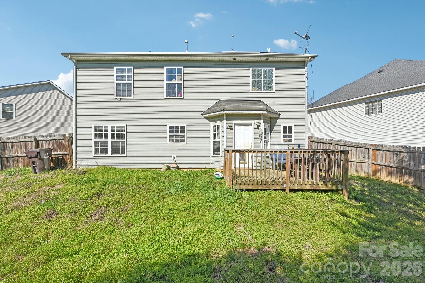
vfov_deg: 81.2
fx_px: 165
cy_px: 142
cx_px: 212
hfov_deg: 104.3
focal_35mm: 14
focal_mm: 14
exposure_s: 1/800
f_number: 8
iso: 200
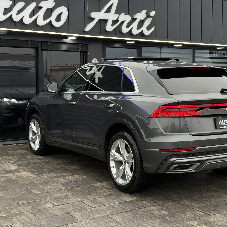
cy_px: 113
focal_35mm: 57
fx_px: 423
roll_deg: +0.7
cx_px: 151
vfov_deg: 30.0
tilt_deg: -3.8
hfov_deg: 29.8
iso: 125
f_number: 1.78
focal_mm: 6.76
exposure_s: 1/233
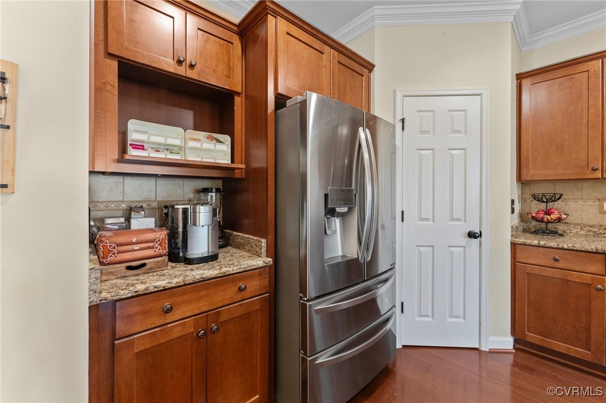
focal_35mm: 14
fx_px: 236
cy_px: 202
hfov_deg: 104.3
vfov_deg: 81.2
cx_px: 303
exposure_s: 1/20
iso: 1000
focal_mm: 14
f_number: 7.1
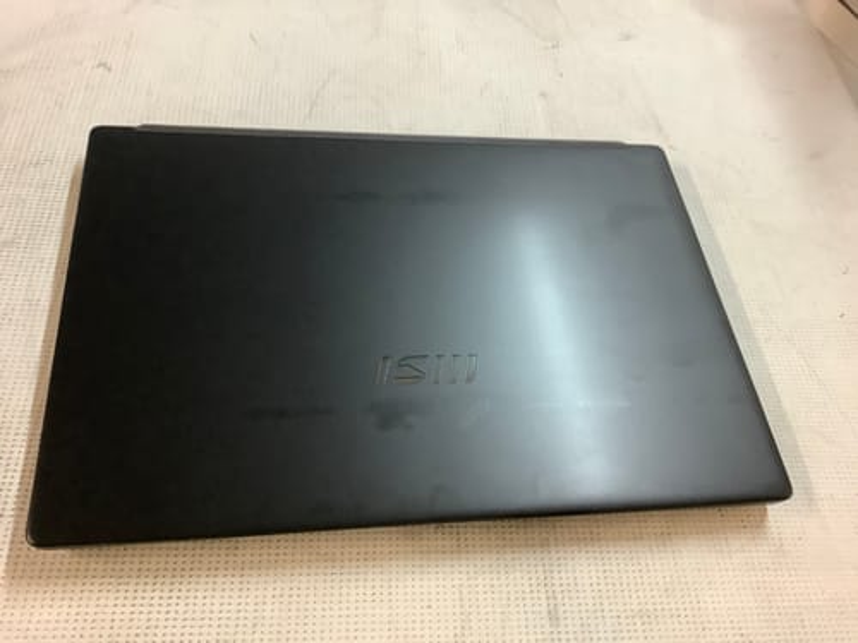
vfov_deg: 45.4
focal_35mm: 31
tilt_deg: -55.0
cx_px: 429
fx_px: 768
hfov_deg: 58.4
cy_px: 322
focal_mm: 3.3
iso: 250
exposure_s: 1/50
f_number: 2.4
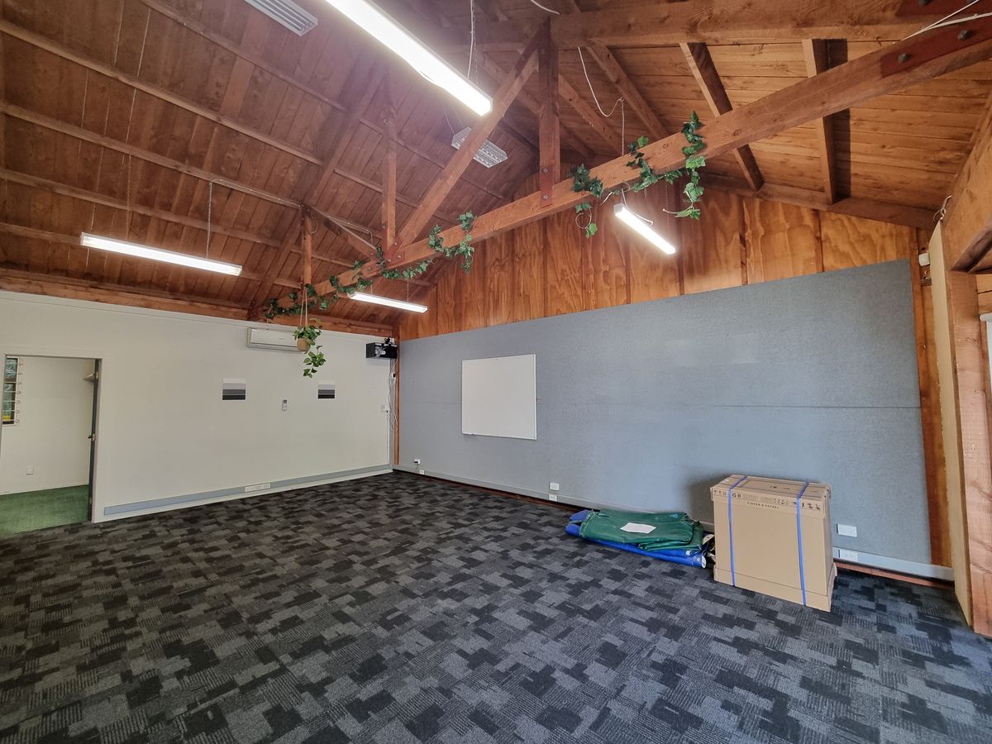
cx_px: 496
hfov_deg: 106.2
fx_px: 373
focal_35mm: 13
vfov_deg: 89.9
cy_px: 372
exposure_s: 1/50
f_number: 2.2
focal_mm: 2.2
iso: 320
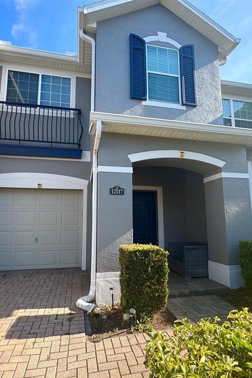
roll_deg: +0.3
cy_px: 194
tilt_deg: +7.7
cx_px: 119
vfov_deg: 84.0
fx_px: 210
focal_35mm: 20
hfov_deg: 61.9
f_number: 2.2
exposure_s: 1/388
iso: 40
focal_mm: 2.22
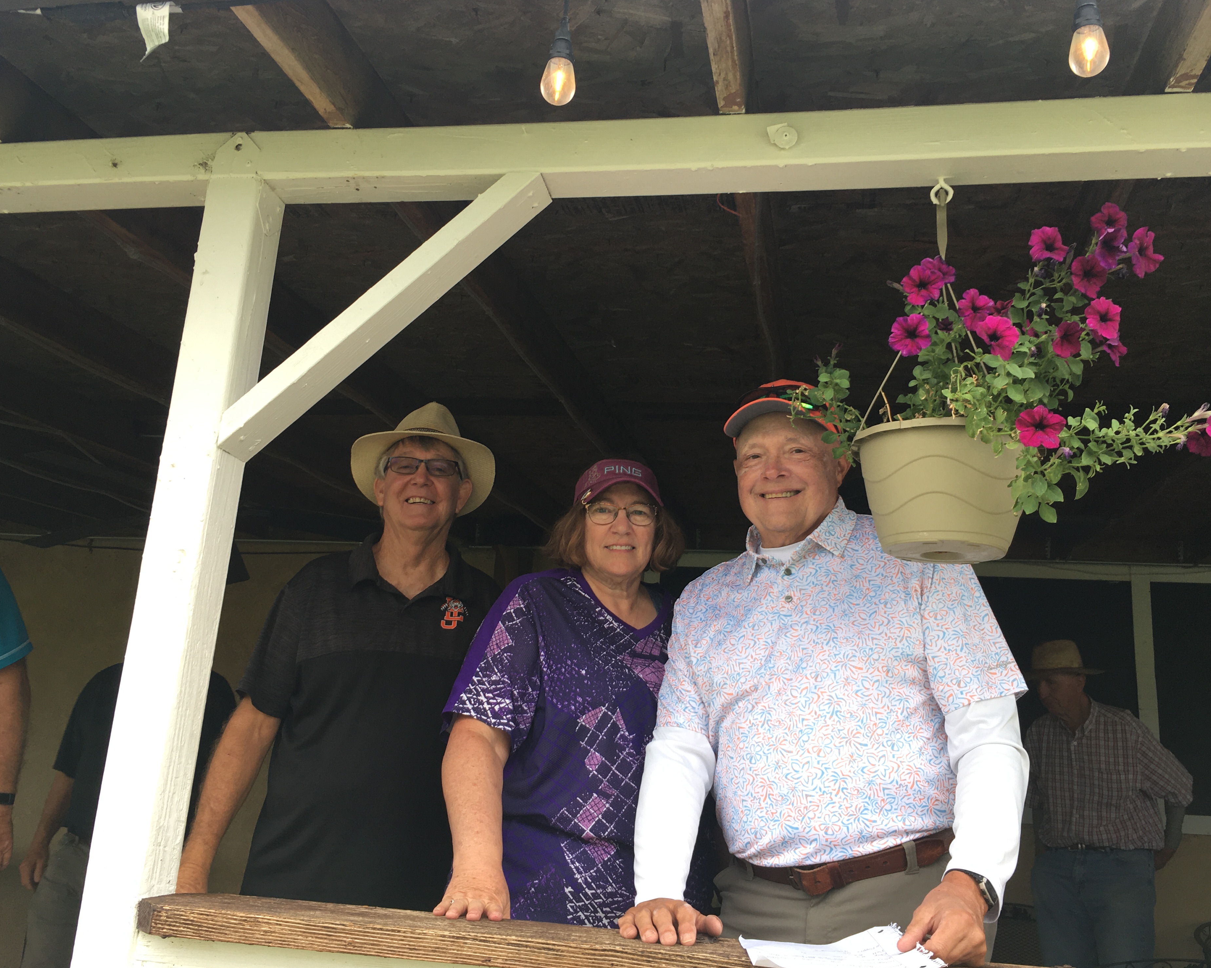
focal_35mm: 31
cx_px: 630
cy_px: 480
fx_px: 1111
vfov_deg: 47.1
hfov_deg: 57.2
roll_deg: -1.7
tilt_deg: +14.5
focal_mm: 4.15
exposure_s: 1/129
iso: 25
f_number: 2.2
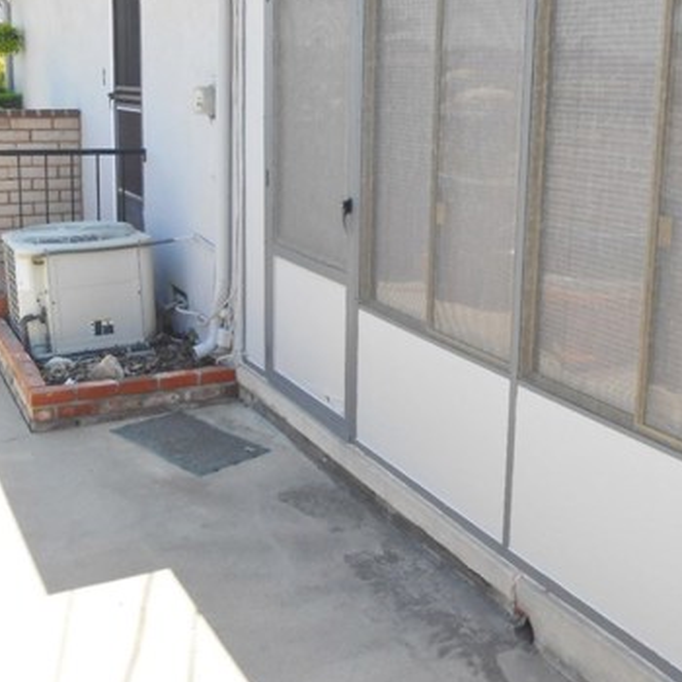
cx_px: 390
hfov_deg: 39.9
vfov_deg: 39.8
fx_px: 936
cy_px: 269
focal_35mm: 42
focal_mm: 4.6
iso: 80
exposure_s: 1/320
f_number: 3.5
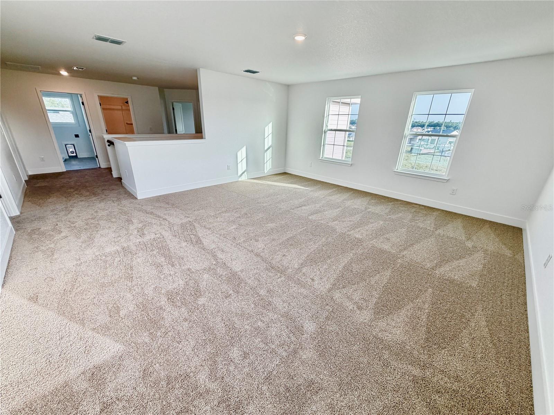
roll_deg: -1.8
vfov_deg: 85.7
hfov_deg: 102.1
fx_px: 224
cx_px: 277
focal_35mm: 14
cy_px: 208
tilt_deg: -21.9
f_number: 2.2
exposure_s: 1/120
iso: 200
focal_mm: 2.22
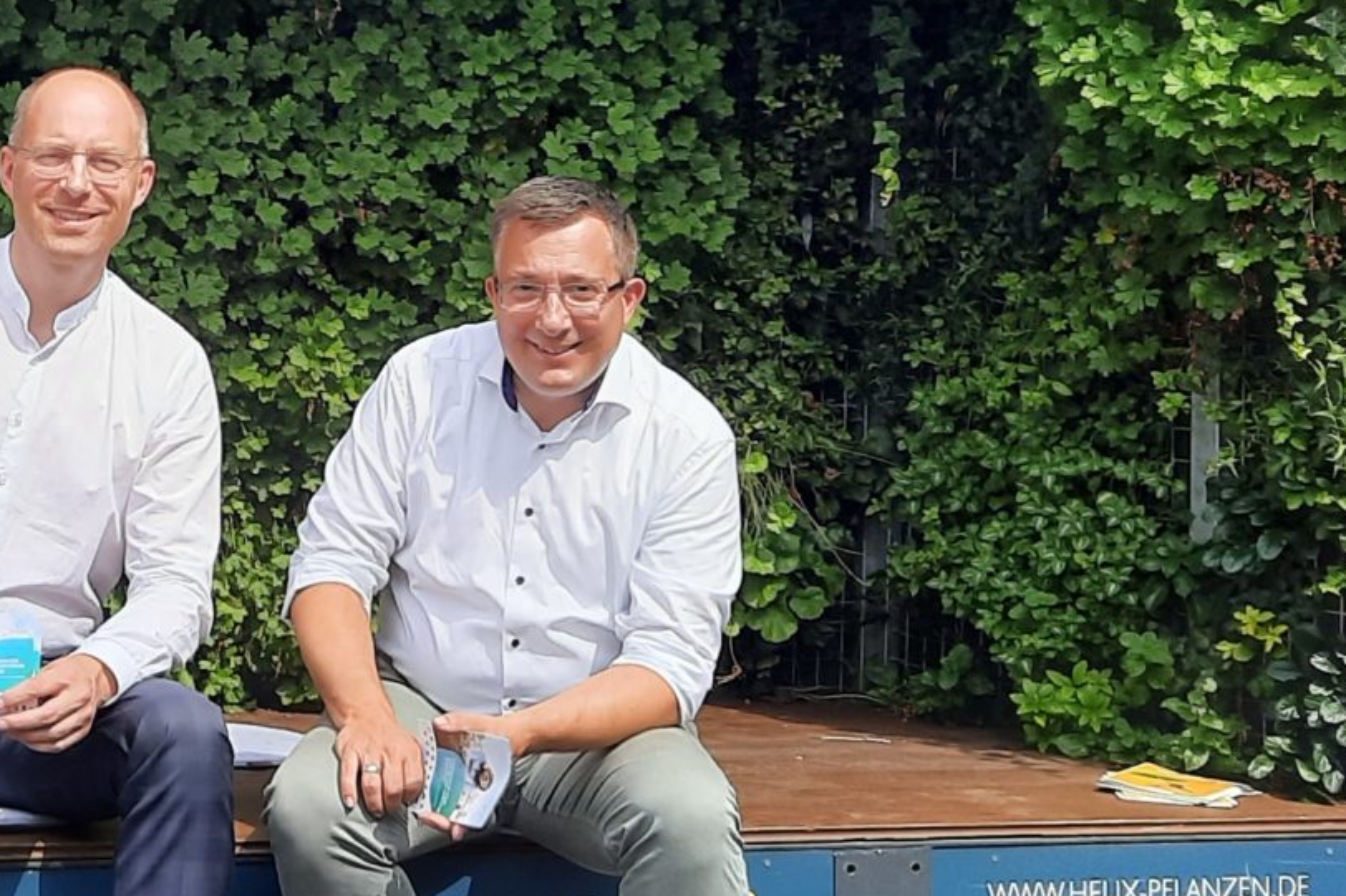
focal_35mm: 82
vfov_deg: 16.5
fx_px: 3065
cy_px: 147
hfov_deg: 23.3
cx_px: -114
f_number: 2
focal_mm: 4.6
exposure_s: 1/723
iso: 32
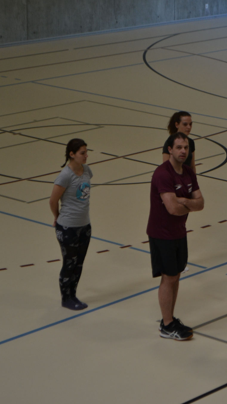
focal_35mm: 131
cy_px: 202
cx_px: 255
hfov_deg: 9.2
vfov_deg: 16.4
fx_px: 1400
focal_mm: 55
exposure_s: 1/125
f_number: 5.6
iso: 320
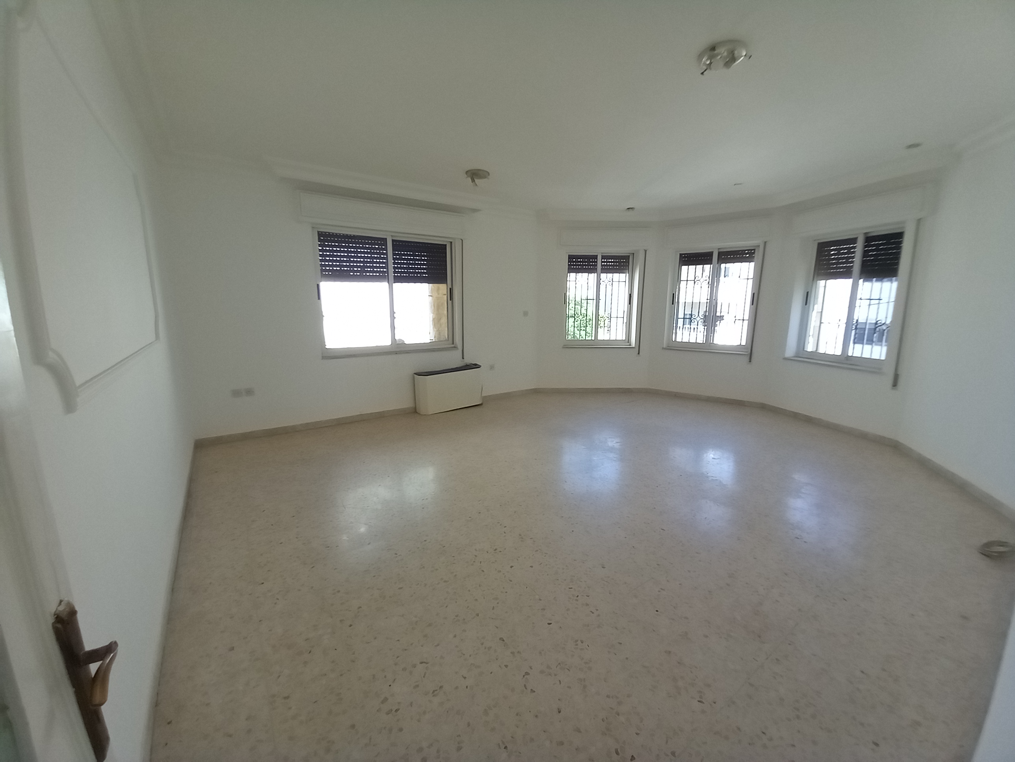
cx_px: 508
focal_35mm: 13
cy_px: 381
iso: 100
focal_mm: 1.13
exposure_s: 1/50
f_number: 2.2
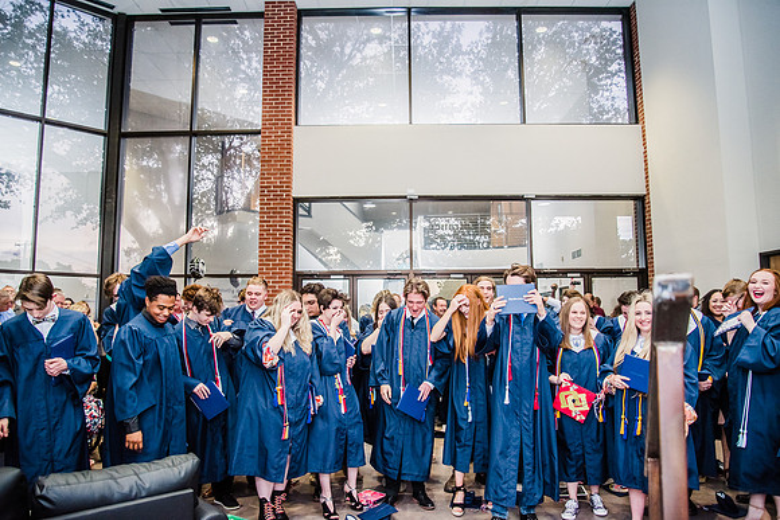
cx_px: 390
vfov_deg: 53.2
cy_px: 260
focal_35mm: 24
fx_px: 520
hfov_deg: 73.7
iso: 800
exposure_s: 1/200
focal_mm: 24
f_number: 4.5
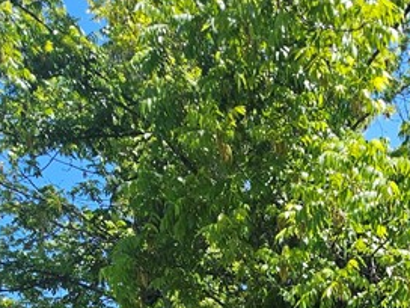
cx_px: 344
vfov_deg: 20.3
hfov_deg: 37.2
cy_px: 566
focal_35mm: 49
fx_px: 580
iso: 50
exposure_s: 1/1041
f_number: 2.2
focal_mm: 2.2
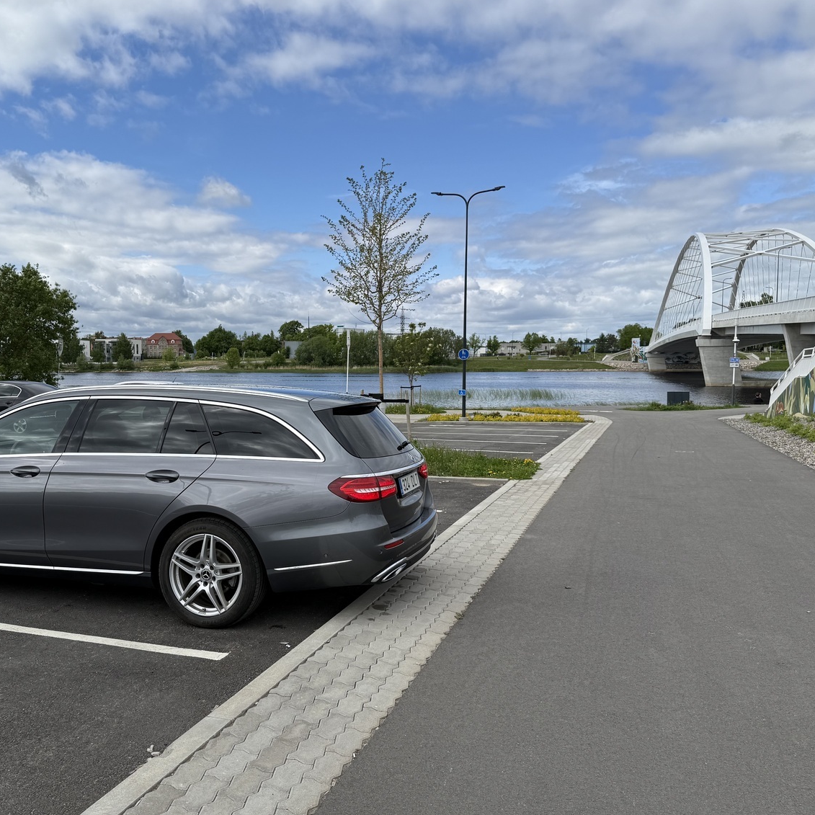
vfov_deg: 54.0
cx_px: 313
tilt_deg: -3.1
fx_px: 799
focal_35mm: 30
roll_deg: +0.2
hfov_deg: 53.5
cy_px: 405
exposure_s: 1/5714
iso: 80
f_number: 1.78
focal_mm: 6.76
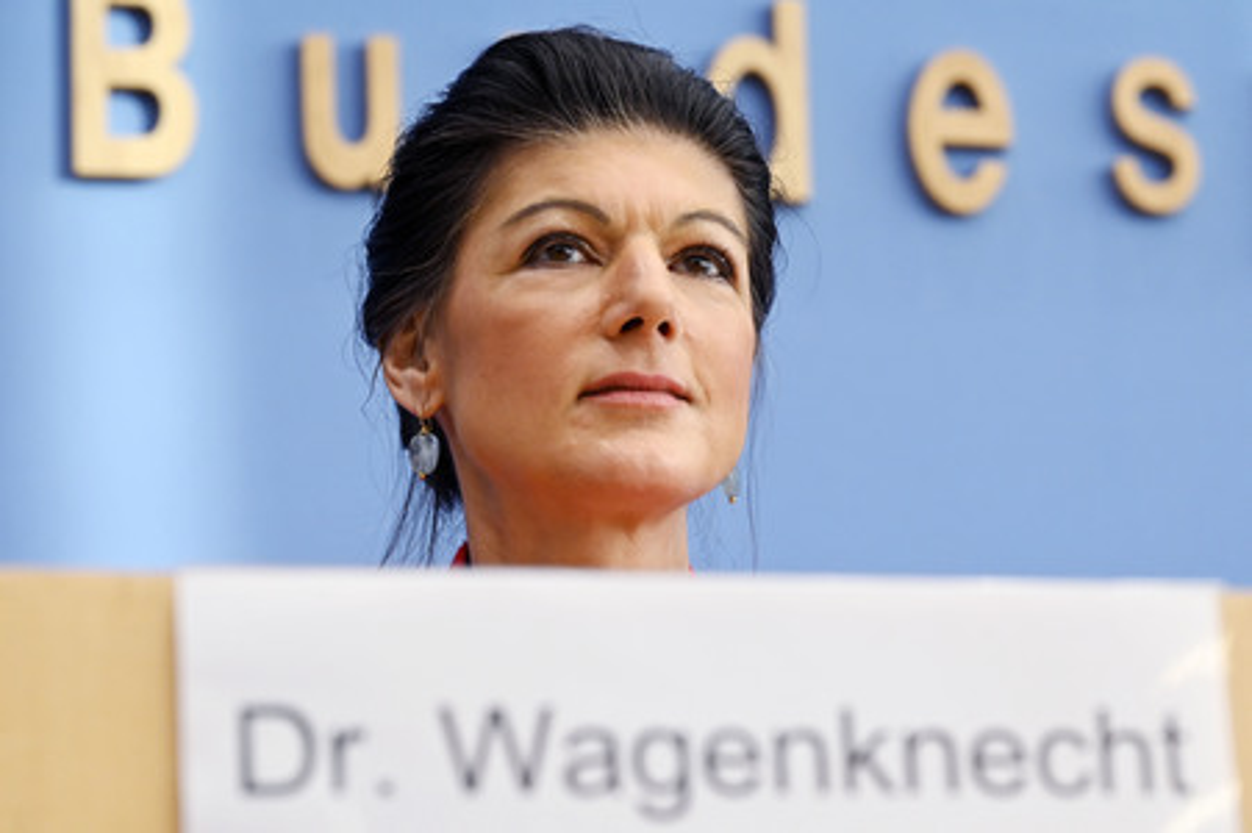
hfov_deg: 17.1
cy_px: 416
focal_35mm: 120
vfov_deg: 11.4
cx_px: 626
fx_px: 4170
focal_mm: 120
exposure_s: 1/320
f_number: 7.1
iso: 2000
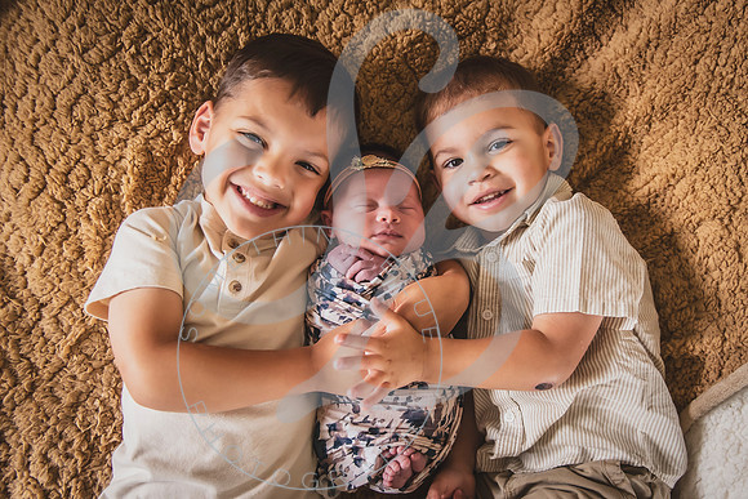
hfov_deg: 60.8
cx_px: 445
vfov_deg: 43.1
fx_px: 631
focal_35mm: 30
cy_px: 267
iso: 1250
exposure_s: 1/250
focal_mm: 24
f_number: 2.8
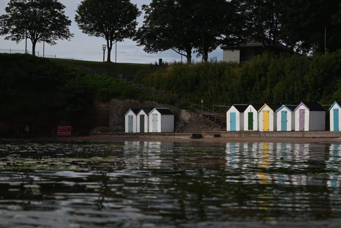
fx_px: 919
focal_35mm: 97
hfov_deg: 21.0
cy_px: 104
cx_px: 155
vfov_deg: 14.1
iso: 100
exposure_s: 1/640
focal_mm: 50
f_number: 6.3
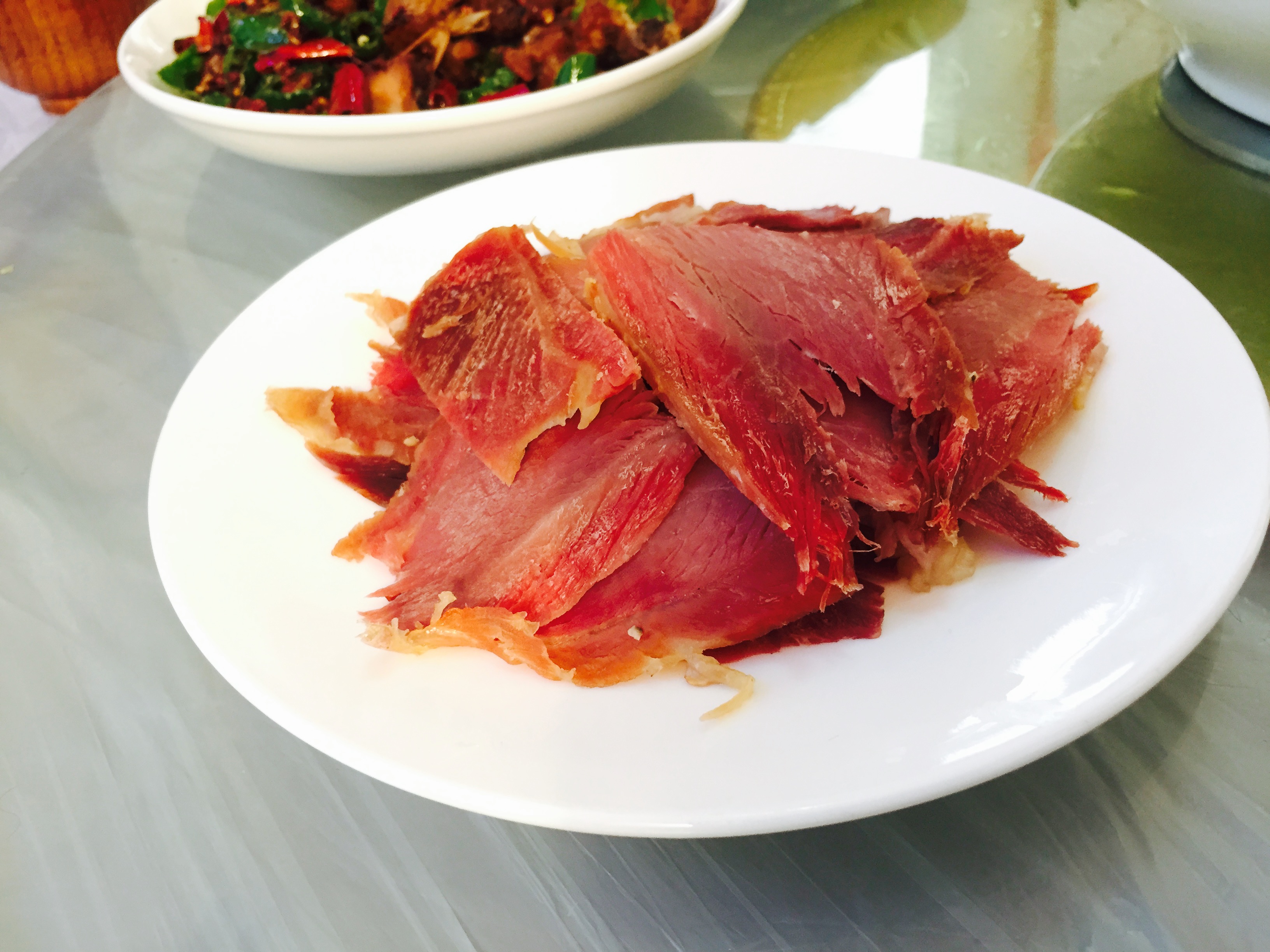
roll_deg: +5.7
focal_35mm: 29
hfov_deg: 61.7
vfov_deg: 48.2
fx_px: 1064
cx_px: 635
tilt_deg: -39.3
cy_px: 476
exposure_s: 1/33
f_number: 2.2
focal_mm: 4.15
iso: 160
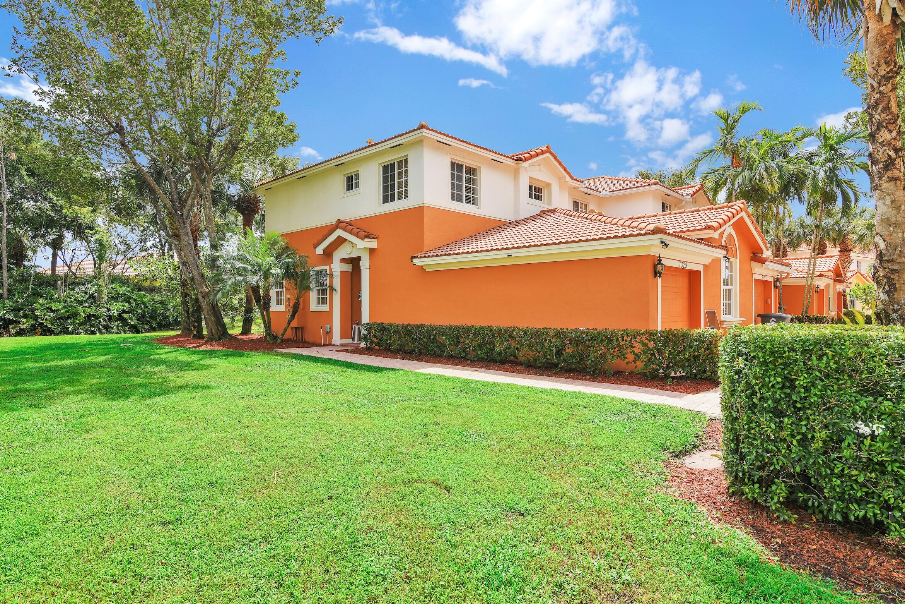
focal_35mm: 20
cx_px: 452
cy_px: 302
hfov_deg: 84.0
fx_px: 503
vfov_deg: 61.9
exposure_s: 1/125
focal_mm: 20
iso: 200
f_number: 11
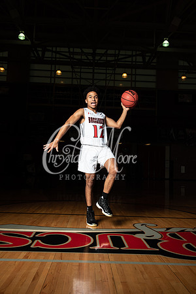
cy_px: 147
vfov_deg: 55.8
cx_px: 98
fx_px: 278
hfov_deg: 38.9
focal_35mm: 34
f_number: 14
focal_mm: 34
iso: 320
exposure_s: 1/200
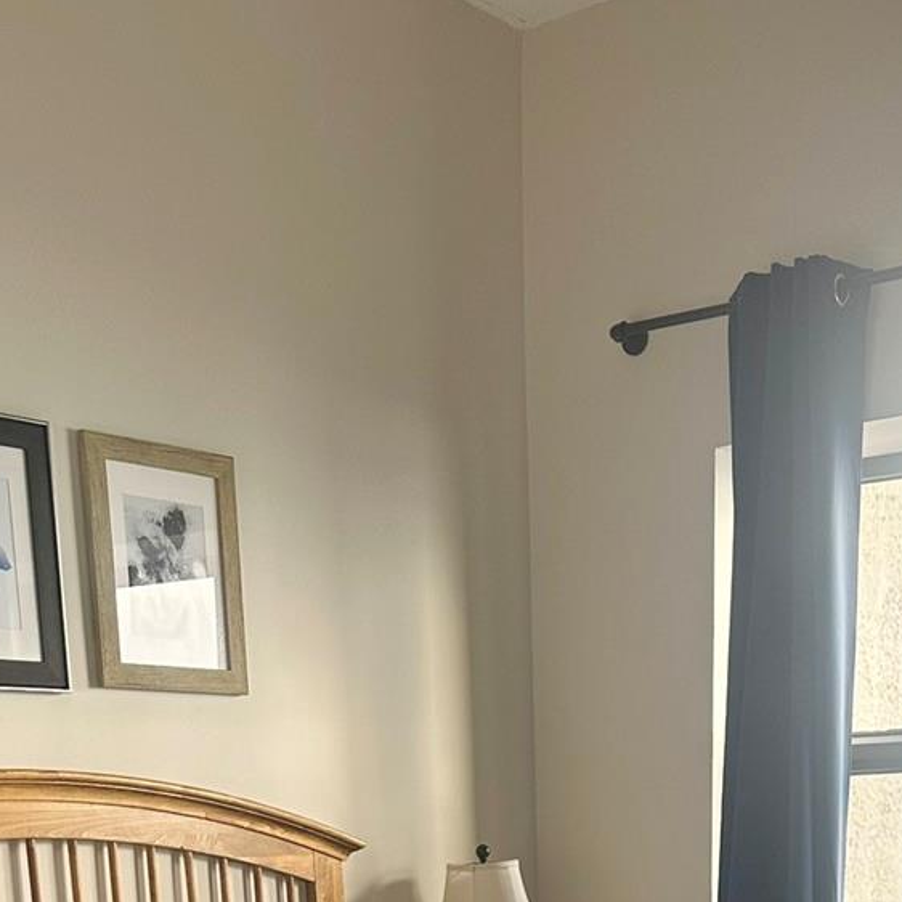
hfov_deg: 29.4
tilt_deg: -12.9
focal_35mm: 58
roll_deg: +0.8
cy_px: 1217
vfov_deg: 25.0
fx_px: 1710
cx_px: 565
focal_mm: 6.86
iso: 125
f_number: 1.78
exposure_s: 1/60
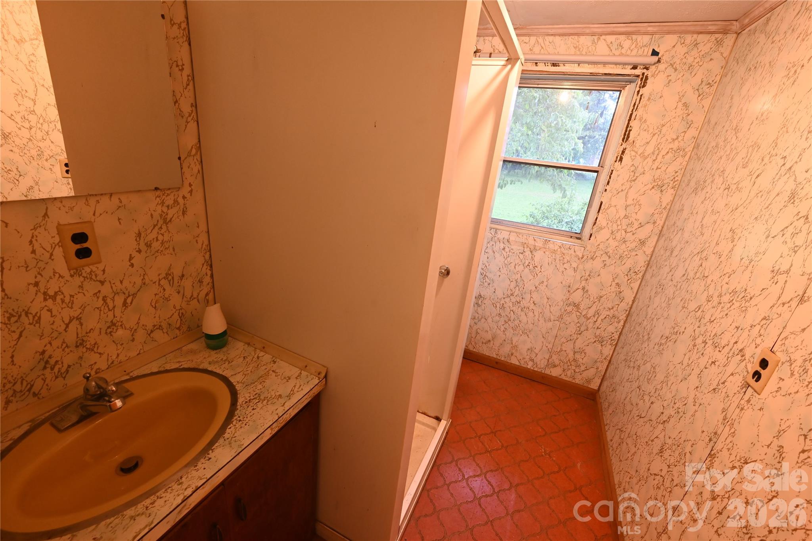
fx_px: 338
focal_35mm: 15
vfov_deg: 77.3
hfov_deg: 100.4
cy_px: 270
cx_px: 406
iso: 1600
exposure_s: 1/20
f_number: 8
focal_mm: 15
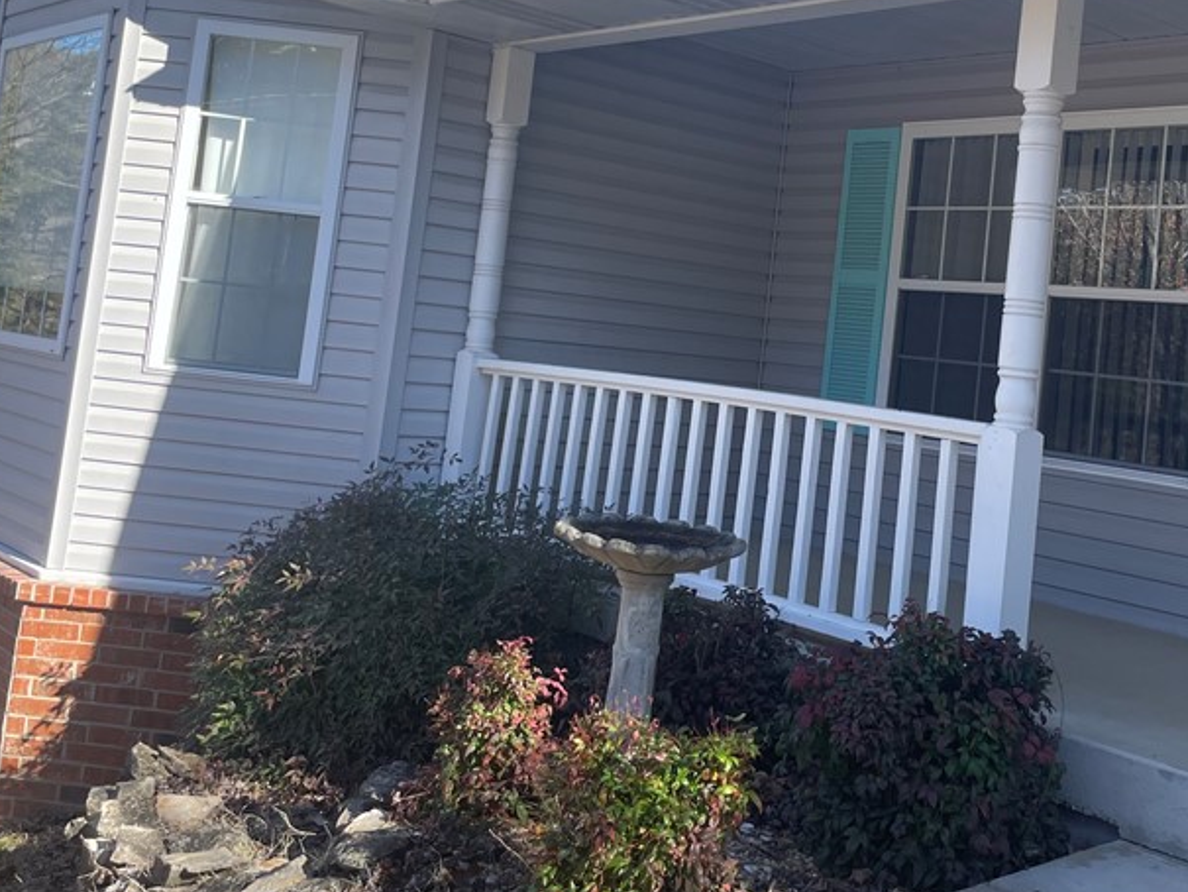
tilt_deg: +3.6
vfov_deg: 32.4
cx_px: 819
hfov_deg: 42.2
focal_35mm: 44
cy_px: 255
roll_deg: -5.9
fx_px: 1510
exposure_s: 1/1221
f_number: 1.6
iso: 50
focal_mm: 4.2
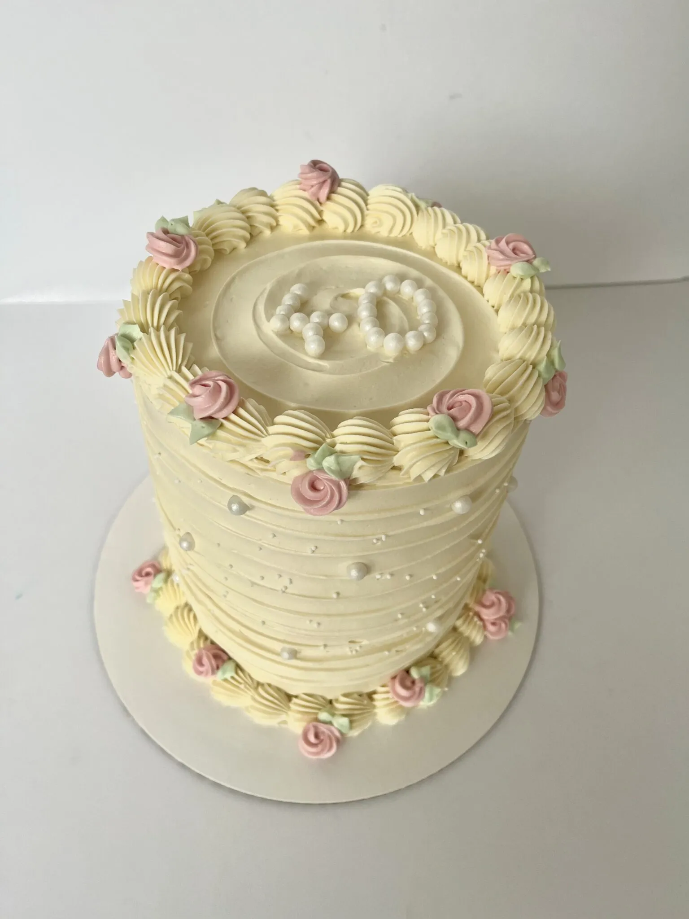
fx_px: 690
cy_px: 460
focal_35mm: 26
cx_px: 344
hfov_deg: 53.1
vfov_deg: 67.3
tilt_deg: -52.2
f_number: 1.6
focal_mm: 5.1
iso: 125
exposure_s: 1/121
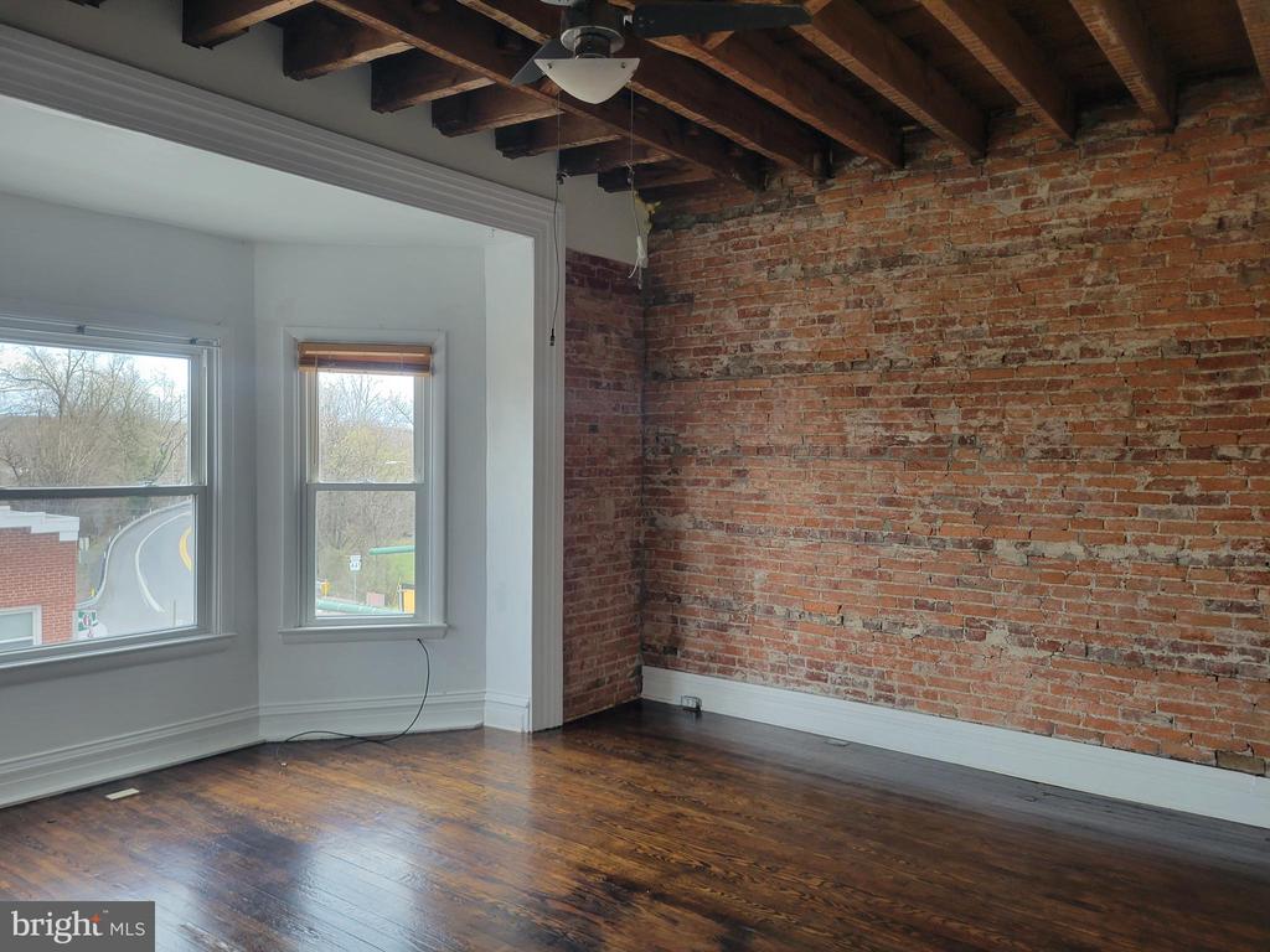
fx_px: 954
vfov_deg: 53.1
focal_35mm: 26
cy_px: 476
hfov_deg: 67.3
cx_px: 635
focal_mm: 5.4
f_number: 1.8
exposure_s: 1/120
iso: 125
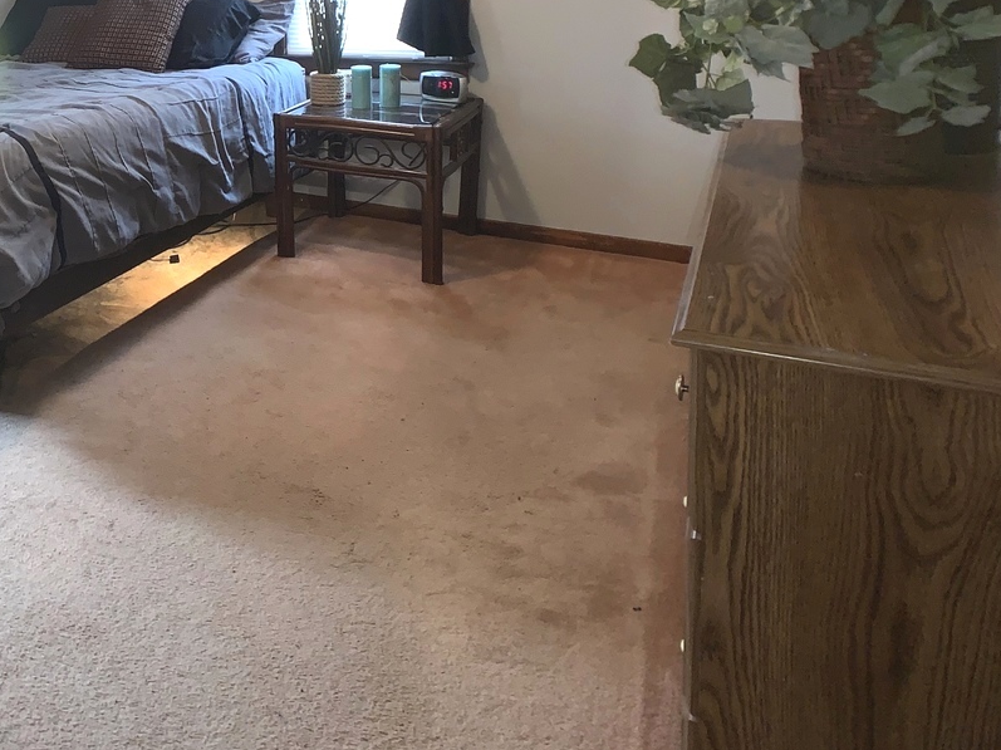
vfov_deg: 29.8
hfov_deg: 38.3
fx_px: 1358
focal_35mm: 47
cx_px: 148
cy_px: 98
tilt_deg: -8.7
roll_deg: +2.3
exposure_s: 1/8
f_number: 1.8
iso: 50
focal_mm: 4.25
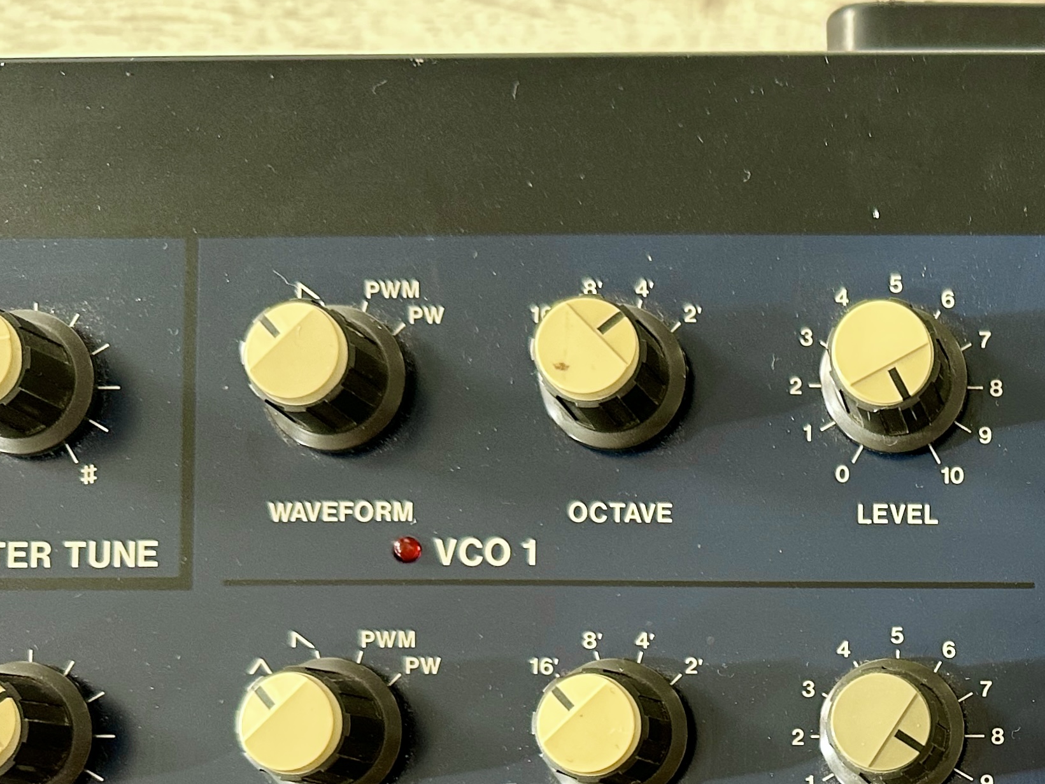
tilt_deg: -79.1
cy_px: 870
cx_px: 1103
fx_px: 1721
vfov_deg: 24.0
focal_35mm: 57
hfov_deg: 30.7
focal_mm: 6.86
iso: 200
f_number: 1.78
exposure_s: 1/121
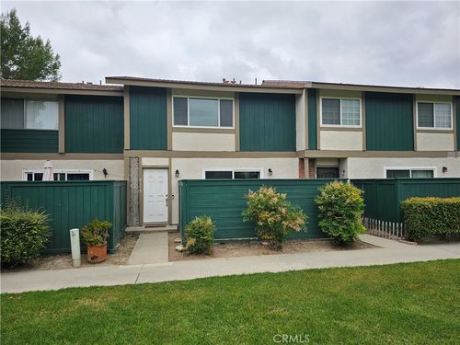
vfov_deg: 58.9
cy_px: 172
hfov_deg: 73.9
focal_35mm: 23
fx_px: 306
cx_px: 230
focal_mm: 6.3
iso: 10
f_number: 1.7
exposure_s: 1/742
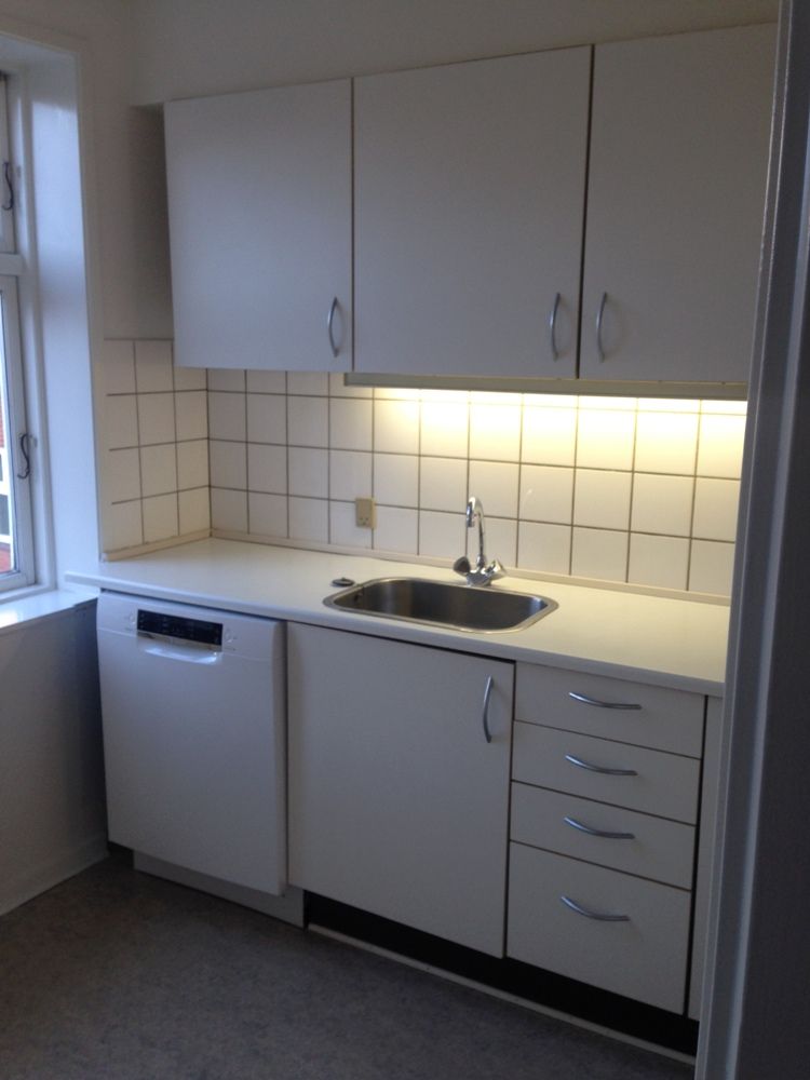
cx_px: 405
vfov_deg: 55.4
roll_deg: -0.1
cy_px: 540
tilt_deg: -8.5
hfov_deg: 42.9
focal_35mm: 33
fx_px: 1030
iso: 50
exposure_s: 1/50
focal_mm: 4.12
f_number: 2.4
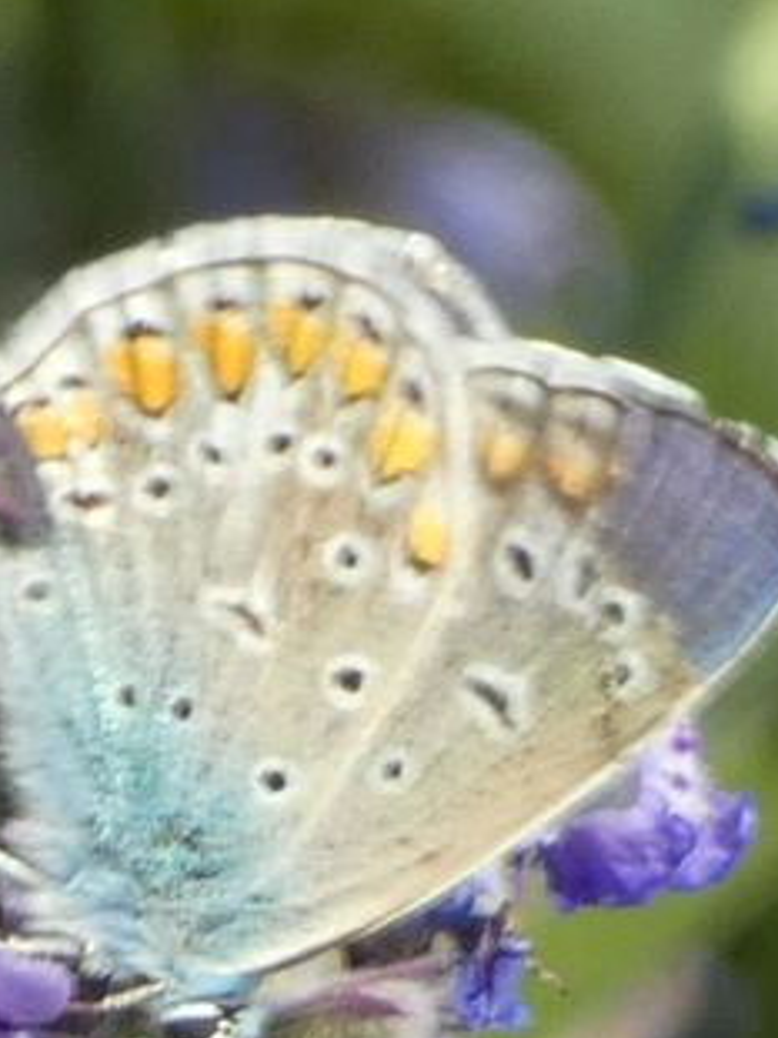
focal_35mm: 799
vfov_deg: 2.5
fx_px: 23960
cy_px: 791
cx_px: 262
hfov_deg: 1.9
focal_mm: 52.2
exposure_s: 1/80
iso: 80
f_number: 5.5
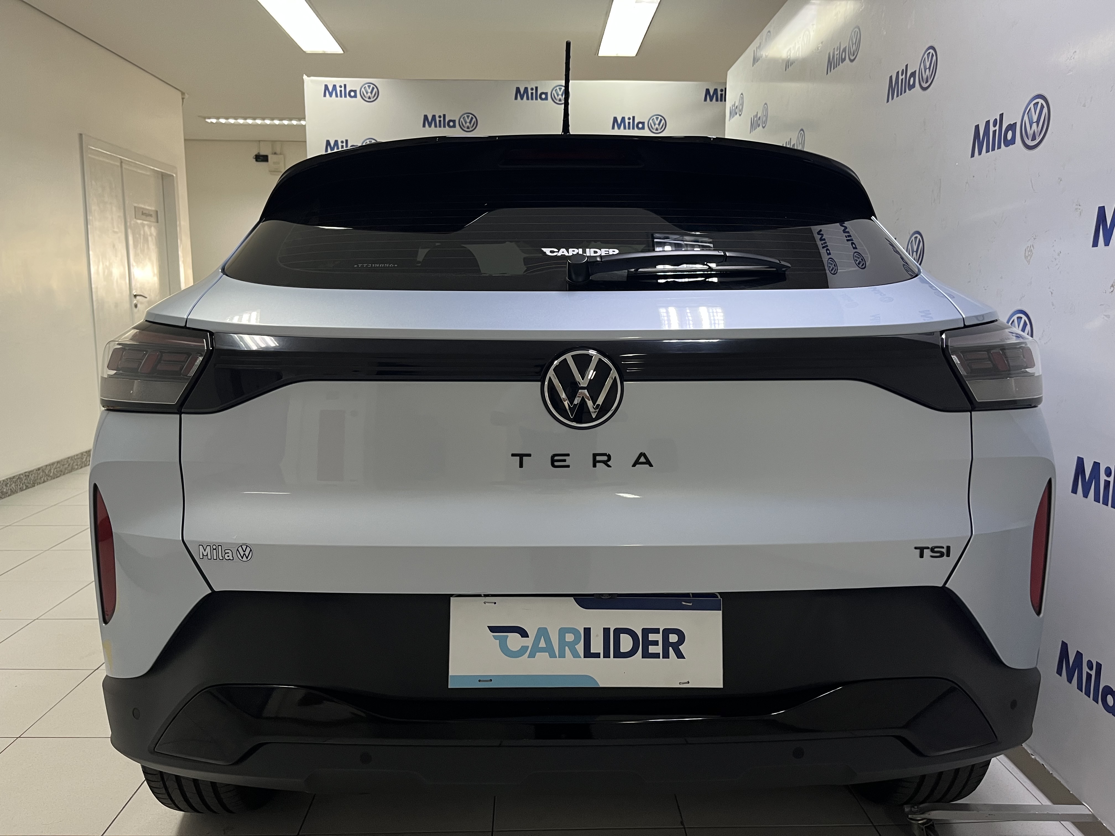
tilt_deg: -8.1
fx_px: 837
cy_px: 418
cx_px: 558
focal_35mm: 26
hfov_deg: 67.3
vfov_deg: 53.1
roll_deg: +0.0
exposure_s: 1/60
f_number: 1.6
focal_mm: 5.1
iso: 100
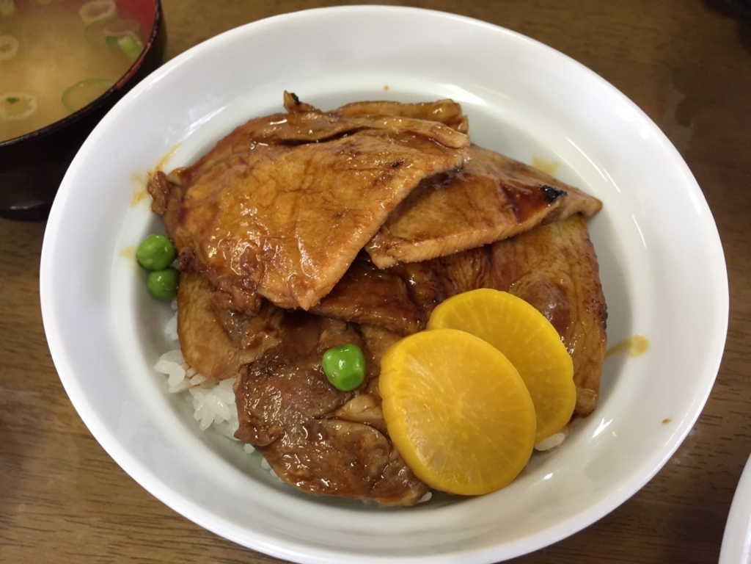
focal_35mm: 29
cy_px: 282
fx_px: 629
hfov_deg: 61.7
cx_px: 376
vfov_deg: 48.2
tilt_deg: -56.9
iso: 160
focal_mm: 4.15
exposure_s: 1/33
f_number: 2.2
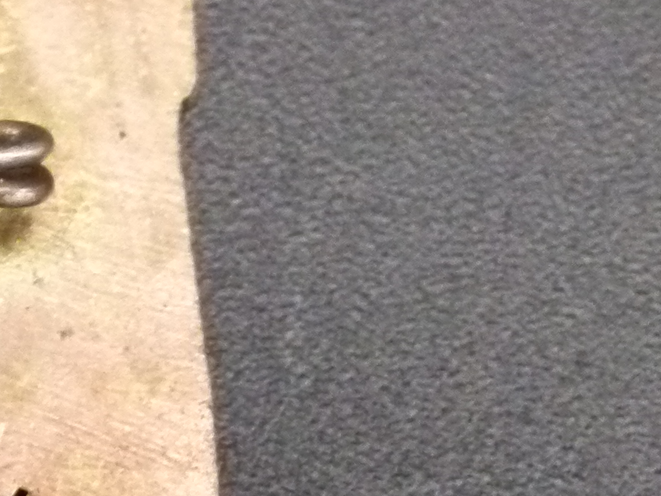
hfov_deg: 10.7
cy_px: 277
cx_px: -273
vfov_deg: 8.2
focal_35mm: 180
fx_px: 3437
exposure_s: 1/125
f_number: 3.2
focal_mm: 8.7
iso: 800
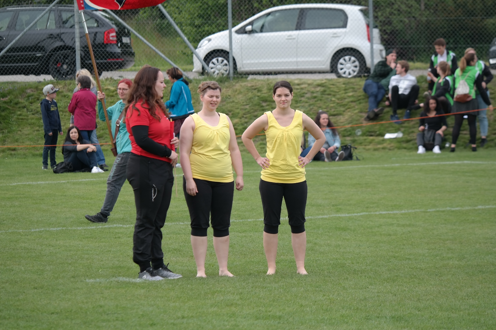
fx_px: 3086
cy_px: 165
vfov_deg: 6.1
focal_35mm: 224
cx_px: 248
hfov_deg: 9.2
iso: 200
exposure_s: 1/250
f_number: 5.6
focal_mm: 145
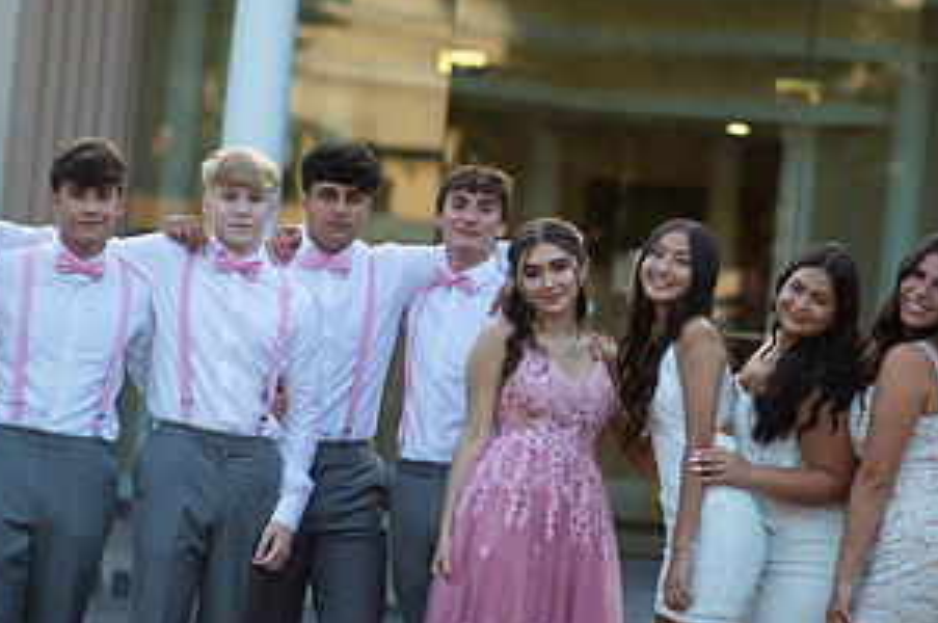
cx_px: 558
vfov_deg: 8.4
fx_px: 4268
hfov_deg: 12.5
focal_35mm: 164
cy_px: 315
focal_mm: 85
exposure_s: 1/1000
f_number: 2
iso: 250
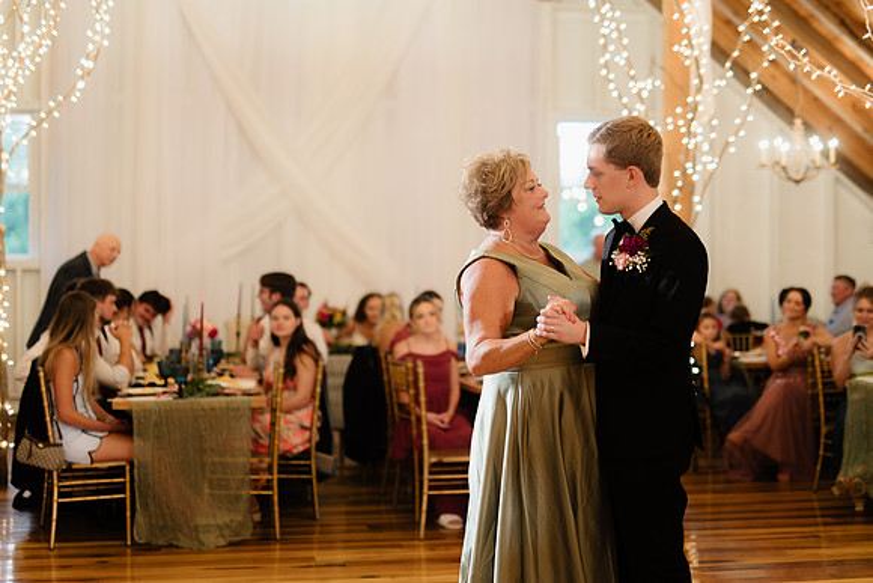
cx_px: 433
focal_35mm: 54
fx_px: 1309
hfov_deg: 36.9
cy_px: 284
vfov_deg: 25.1
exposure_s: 1/200
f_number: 1.8
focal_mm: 50
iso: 800
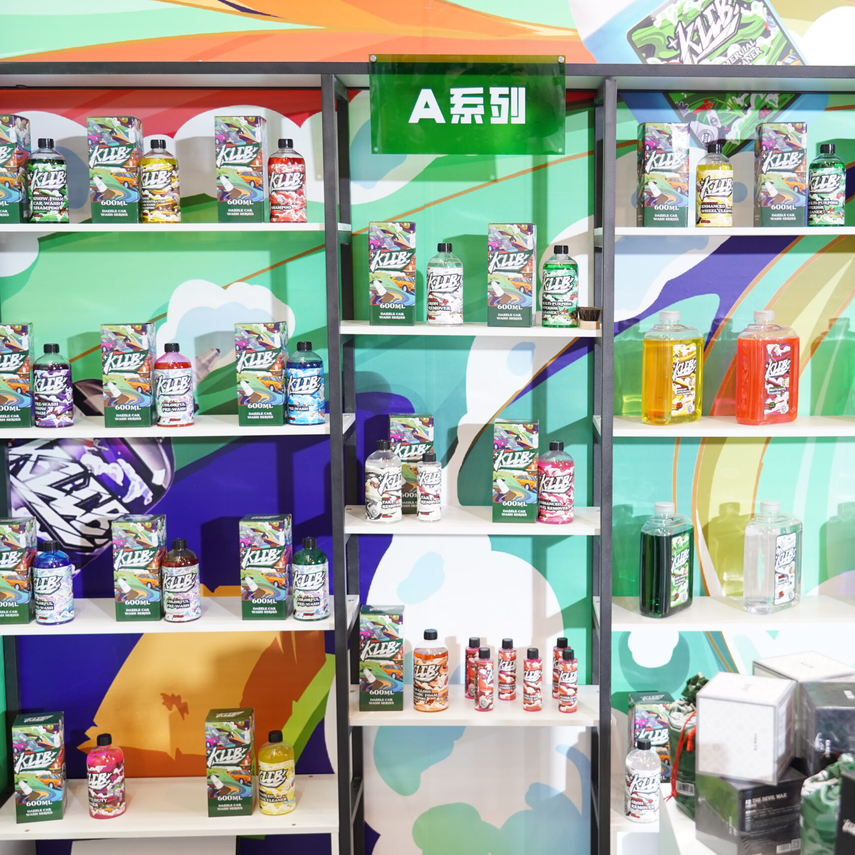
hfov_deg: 36.6
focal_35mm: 46
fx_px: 1285
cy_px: 428
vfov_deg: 36.8
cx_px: 537
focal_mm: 36
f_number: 4
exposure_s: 1/100
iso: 1000
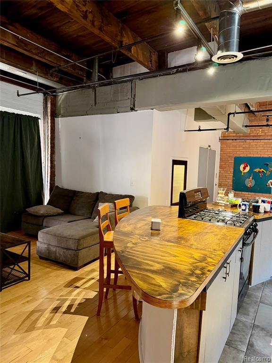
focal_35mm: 24
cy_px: 182
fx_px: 251
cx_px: 136
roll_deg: -1.7
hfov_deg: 56.8
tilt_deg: -3.4
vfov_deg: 71.6
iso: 800
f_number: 1.78
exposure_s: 1/40
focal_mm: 6.76
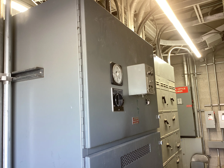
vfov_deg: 45.4
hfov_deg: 58.4
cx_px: 112
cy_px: 84
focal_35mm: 31
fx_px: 201
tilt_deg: +7.5
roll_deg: +3.3
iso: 80
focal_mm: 3.3
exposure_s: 1/60
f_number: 2.4
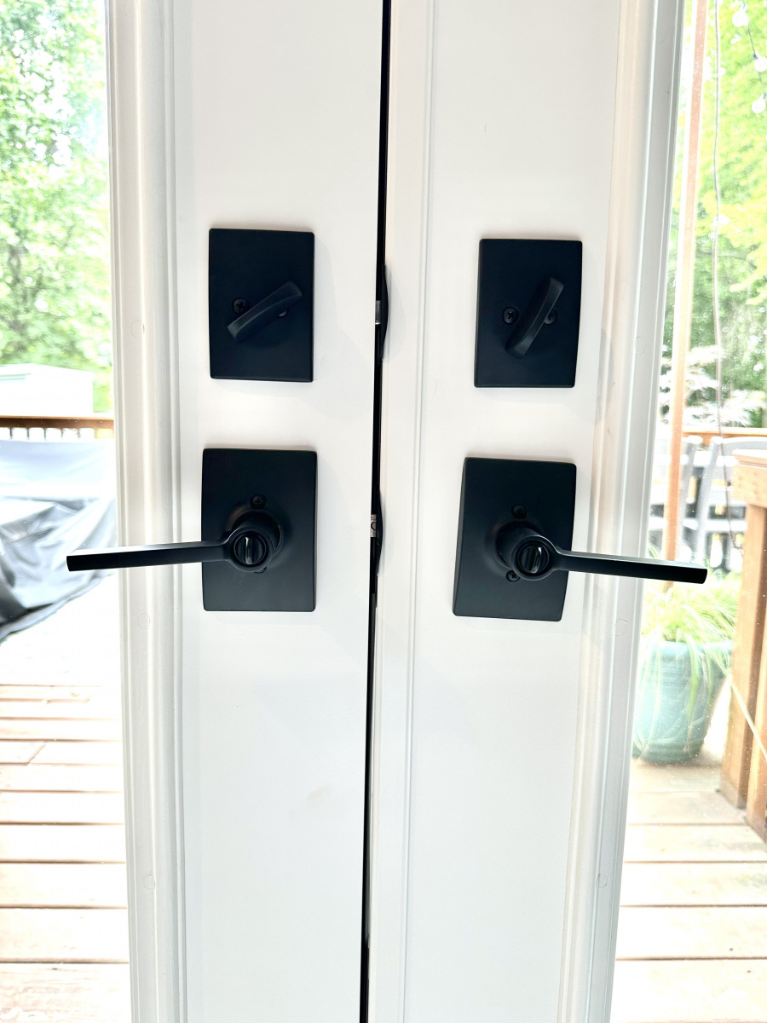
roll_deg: -1.8
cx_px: 384
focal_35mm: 24
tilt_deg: -8.3
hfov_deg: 56.8
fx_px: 709
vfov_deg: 71.6
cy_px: 512
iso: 100
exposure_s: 1/120
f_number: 1.78
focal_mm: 6.86
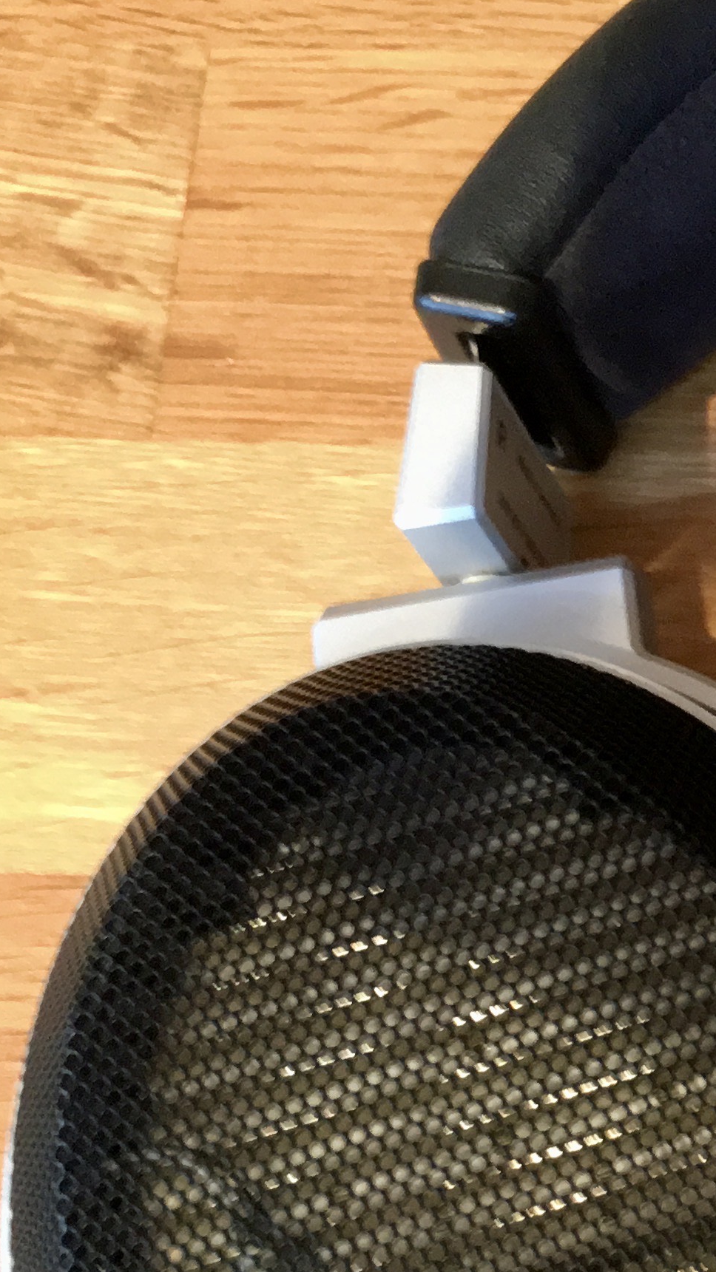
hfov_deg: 14.6
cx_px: 1221
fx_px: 2498
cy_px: 857
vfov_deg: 28.4
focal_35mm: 74
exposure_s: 1/24
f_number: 2.2
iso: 200
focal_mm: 4.15
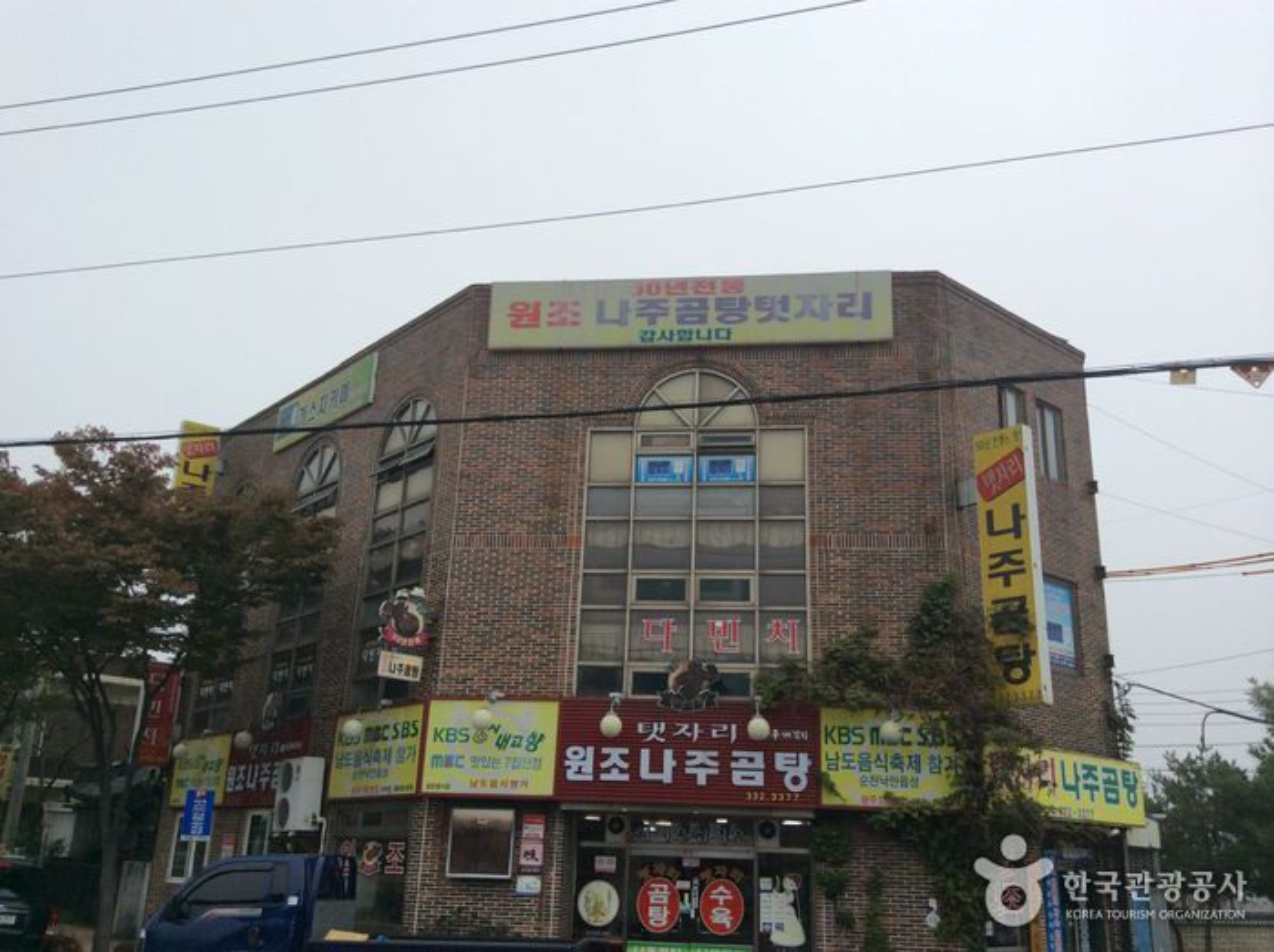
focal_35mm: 33
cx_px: 637
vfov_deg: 42.8
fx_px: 1213
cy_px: 476
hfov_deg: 55.4
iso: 32
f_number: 2.4
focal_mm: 3.3
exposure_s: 1/1079
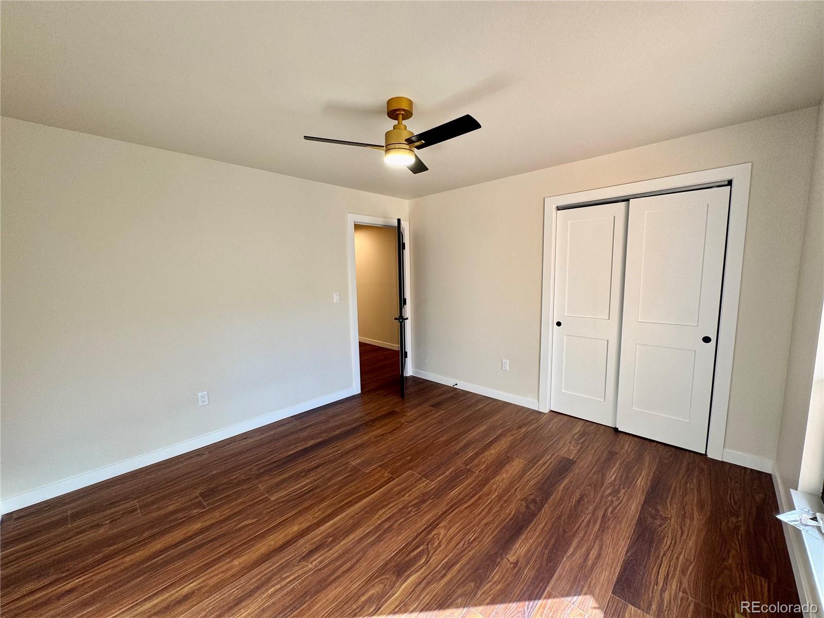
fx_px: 333
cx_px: 412
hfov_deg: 102.1
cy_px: 309
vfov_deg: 85.7
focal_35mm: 14
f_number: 2.2
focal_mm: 2.22
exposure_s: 1/99
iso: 100
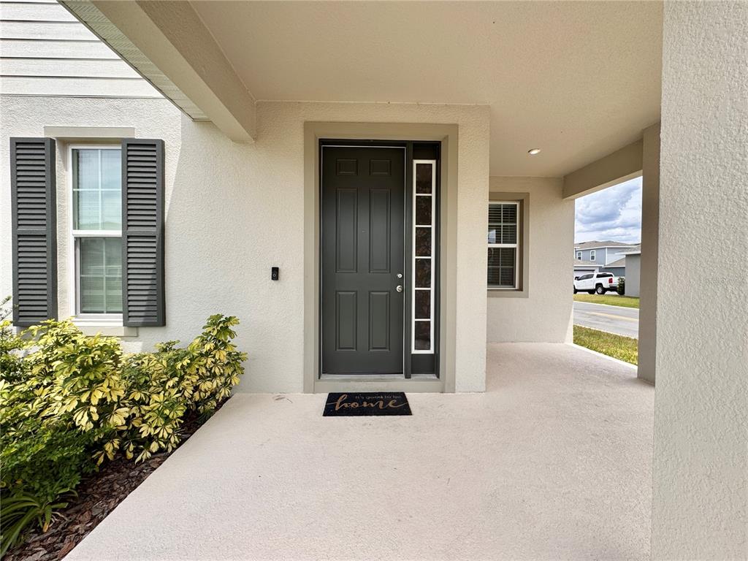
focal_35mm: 14
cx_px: 374
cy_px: 280
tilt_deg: -1.7
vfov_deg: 85.7
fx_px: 303
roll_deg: -0.7
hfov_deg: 102.1
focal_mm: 2.22
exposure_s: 1/849
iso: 40
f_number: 2.2
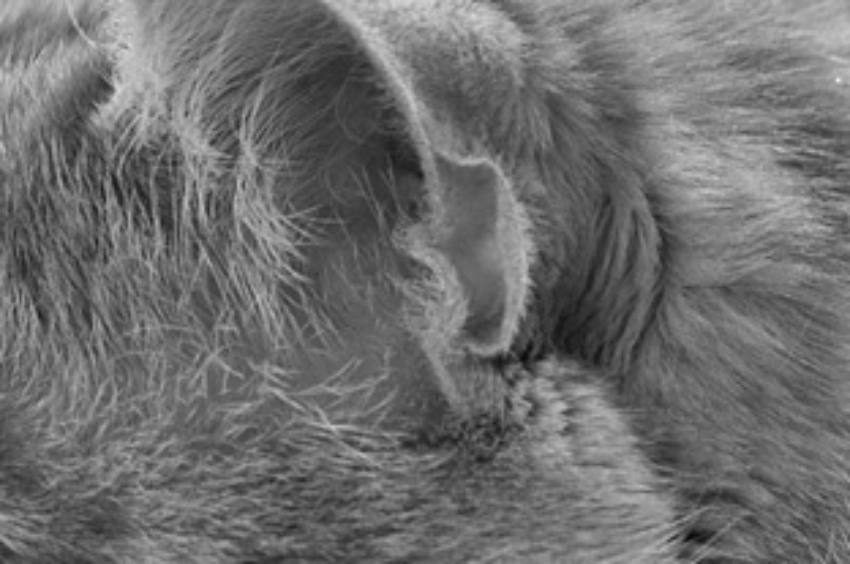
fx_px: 13815
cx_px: 153
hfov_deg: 3.5
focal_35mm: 586
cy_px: 569
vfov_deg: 2.3
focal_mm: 122
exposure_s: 1/400
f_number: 7.1
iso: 320
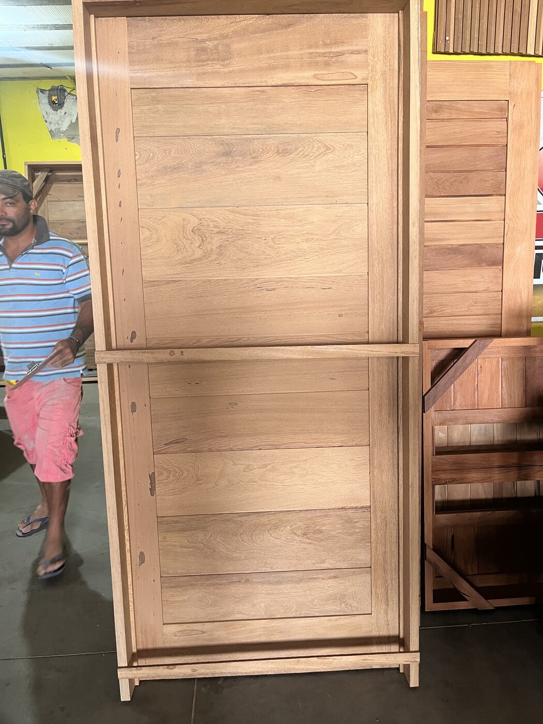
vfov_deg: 67.3
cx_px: 272
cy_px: 362
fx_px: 544
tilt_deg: -15.3
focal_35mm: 26
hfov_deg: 53.1
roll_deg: +1.5
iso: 125
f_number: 1.6
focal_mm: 5.1
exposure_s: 1/60
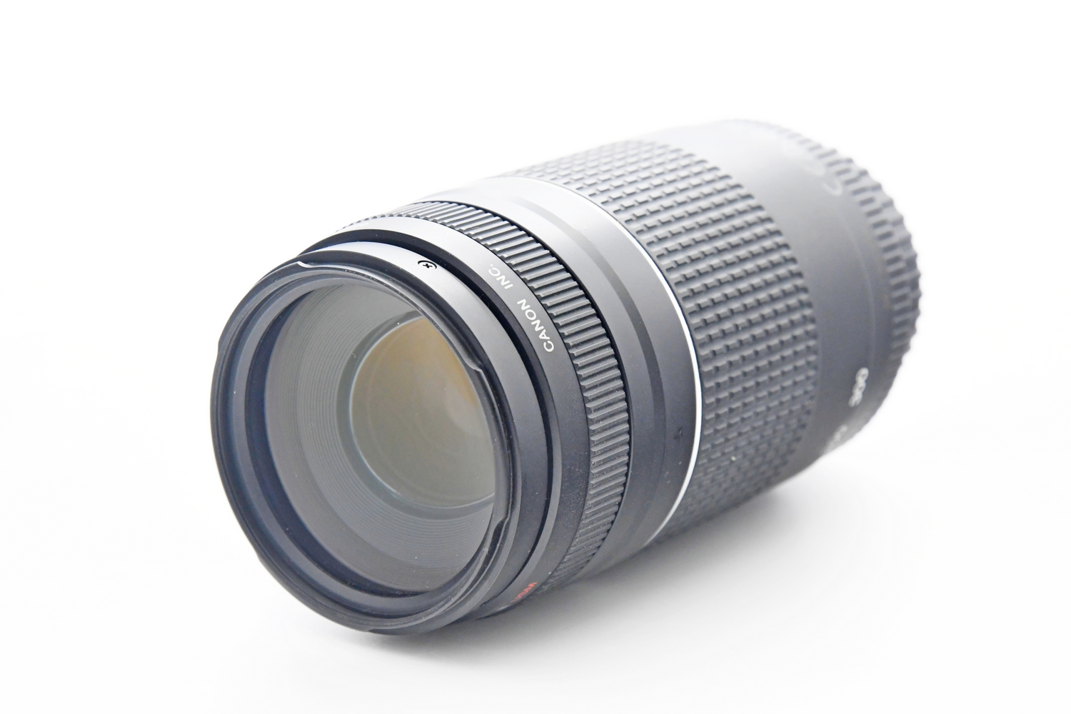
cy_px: 357
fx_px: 3570
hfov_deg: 17.1
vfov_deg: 11.4
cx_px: 536
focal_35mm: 120
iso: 1600
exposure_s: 1/125
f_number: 8
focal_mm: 80
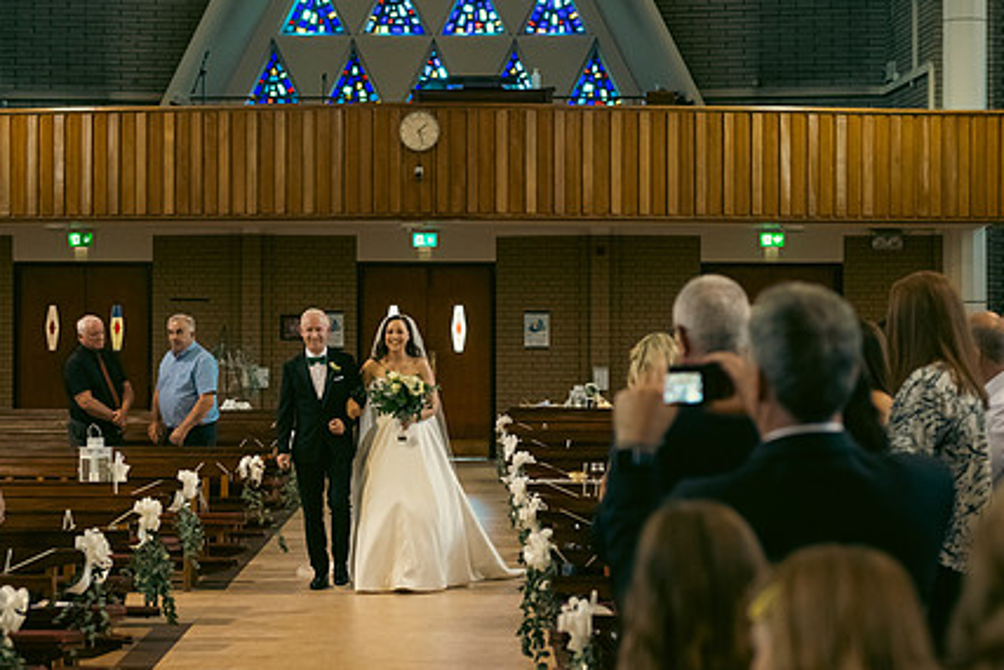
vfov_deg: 14.4
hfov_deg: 21.4
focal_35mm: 95
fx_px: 2650
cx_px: 395
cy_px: 281
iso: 1000
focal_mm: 70
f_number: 3.5
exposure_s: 1/160
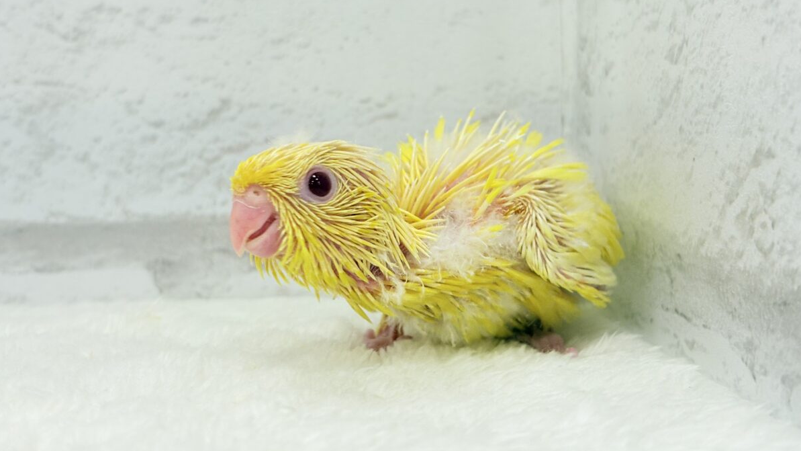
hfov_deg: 36.6
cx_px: 400
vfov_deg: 21.0
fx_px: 1211
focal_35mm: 57
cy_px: 177
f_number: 1.6
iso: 64
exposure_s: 1/100
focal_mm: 5.96
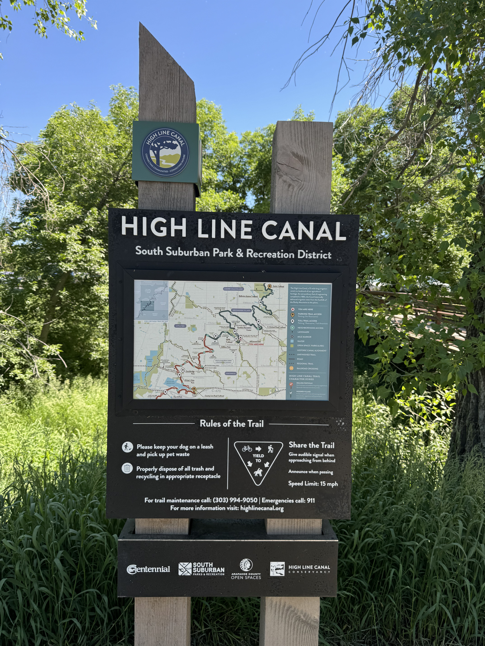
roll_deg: -1.3
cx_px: 242
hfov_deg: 56.8
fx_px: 448
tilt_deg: -2.8
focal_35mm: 24
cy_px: 323
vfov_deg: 71.6
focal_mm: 6.76
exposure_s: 1/822
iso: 80
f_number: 1.78
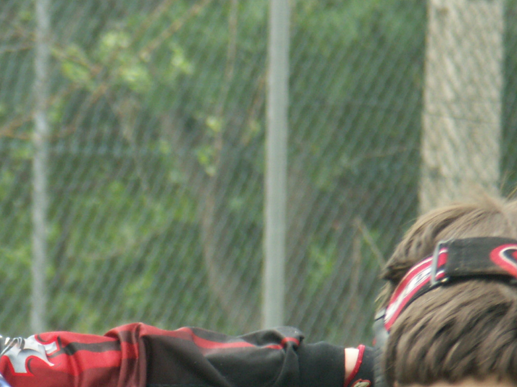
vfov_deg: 2.9
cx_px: -118
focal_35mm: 518
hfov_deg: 3.8
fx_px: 7736
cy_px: 282
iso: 100
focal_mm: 50.8
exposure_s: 1/200
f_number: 3.5
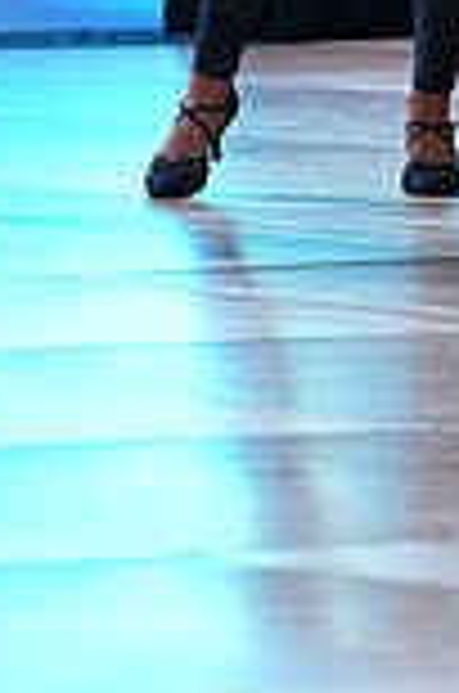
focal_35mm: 551
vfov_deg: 3.7
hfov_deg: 2.5
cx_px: 16
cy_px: -405
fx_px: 10585
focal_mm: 146
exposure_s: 1/400
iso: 2000
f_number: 4
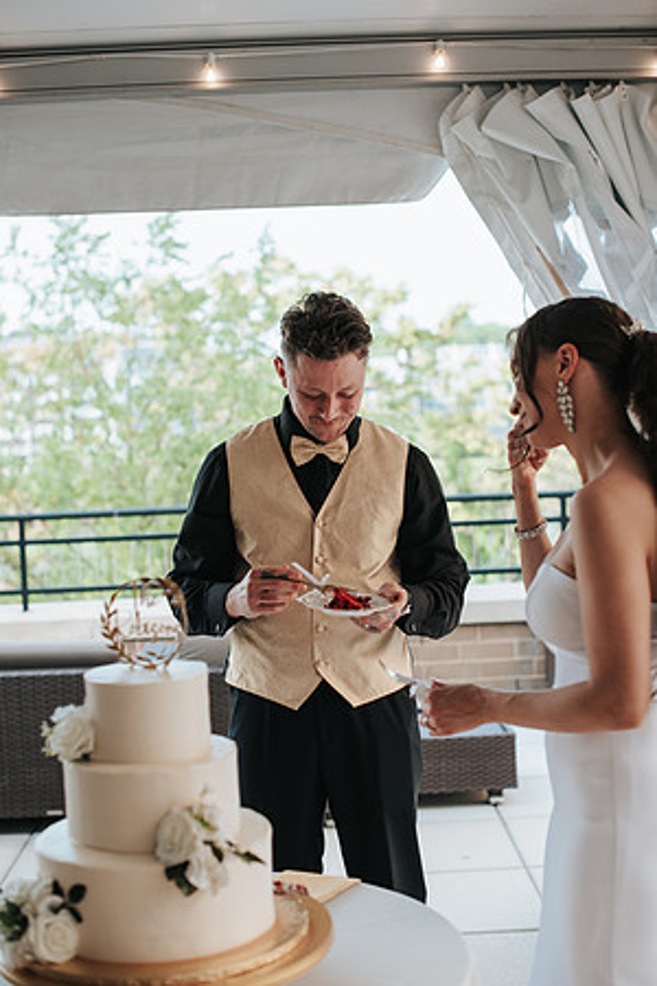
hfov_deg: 27.0
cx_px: 328
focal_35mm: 50
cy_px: 493
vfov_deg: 39.6
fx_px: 1369
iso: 100
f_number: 2.8
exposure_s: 1/160
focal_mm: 50
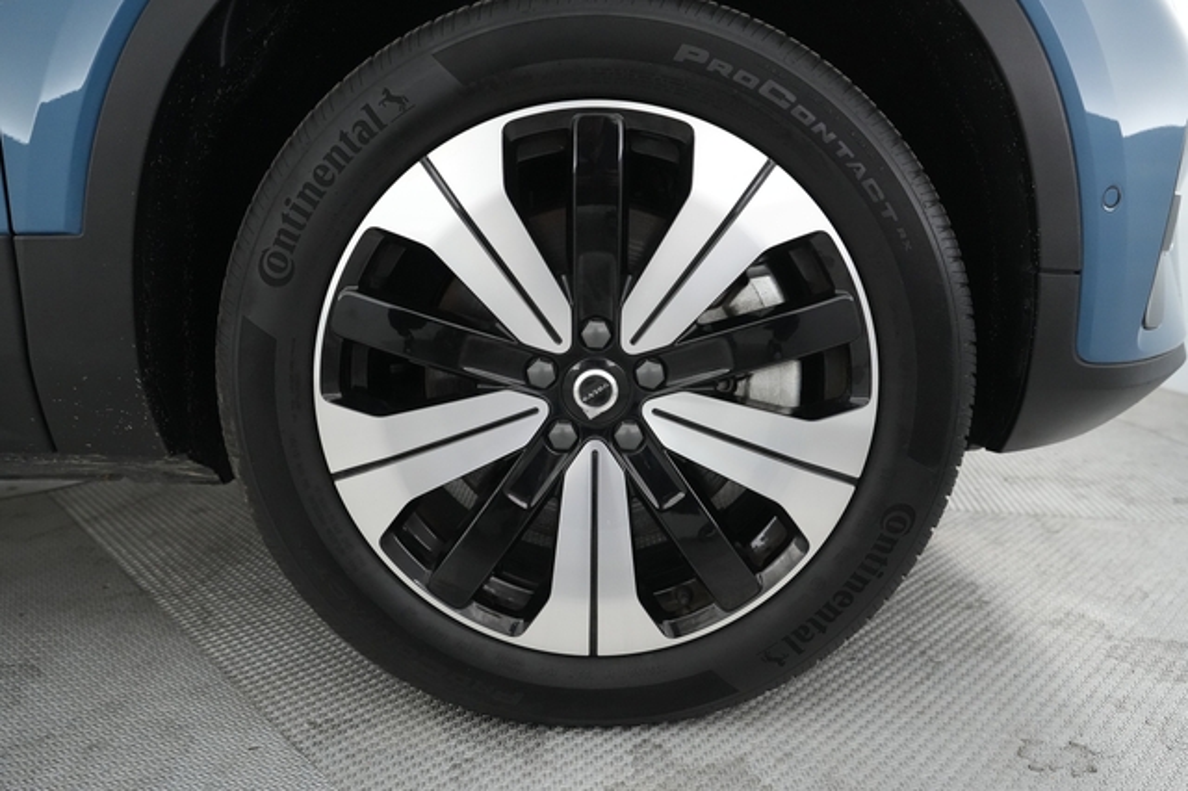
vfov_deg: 51.2
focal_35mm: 25
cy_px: 396
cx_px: 594
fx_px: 825
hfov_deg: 71.5
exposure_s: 1/160
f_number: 4
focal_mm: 25
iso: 6400
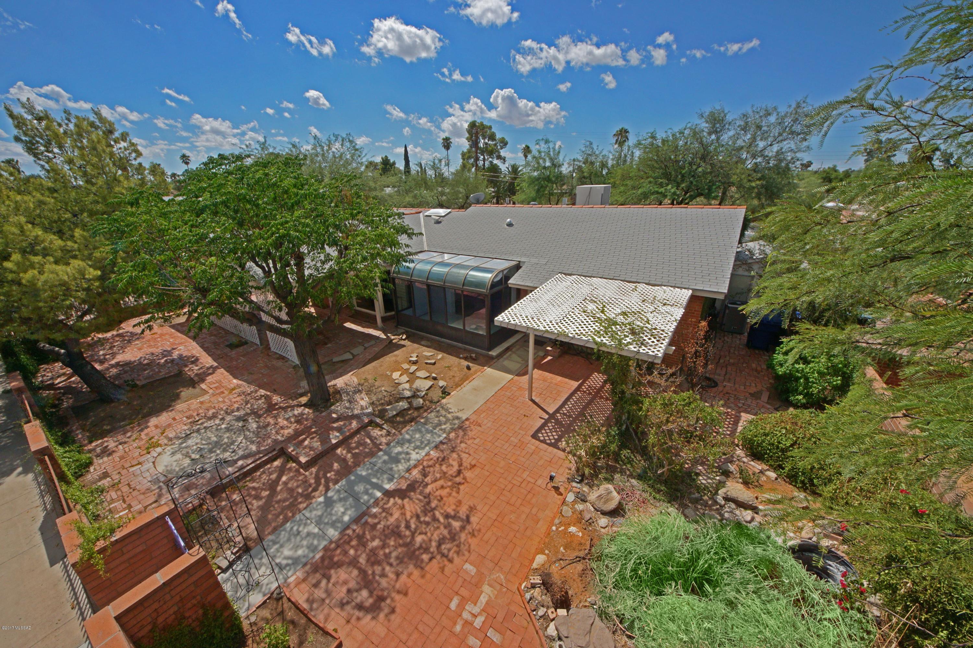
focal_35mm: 12
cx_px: 486
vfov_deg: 90.0
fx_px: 324
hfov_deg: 112.6
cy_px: 324
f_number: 16
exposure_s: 1/160
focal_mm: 8
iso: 200
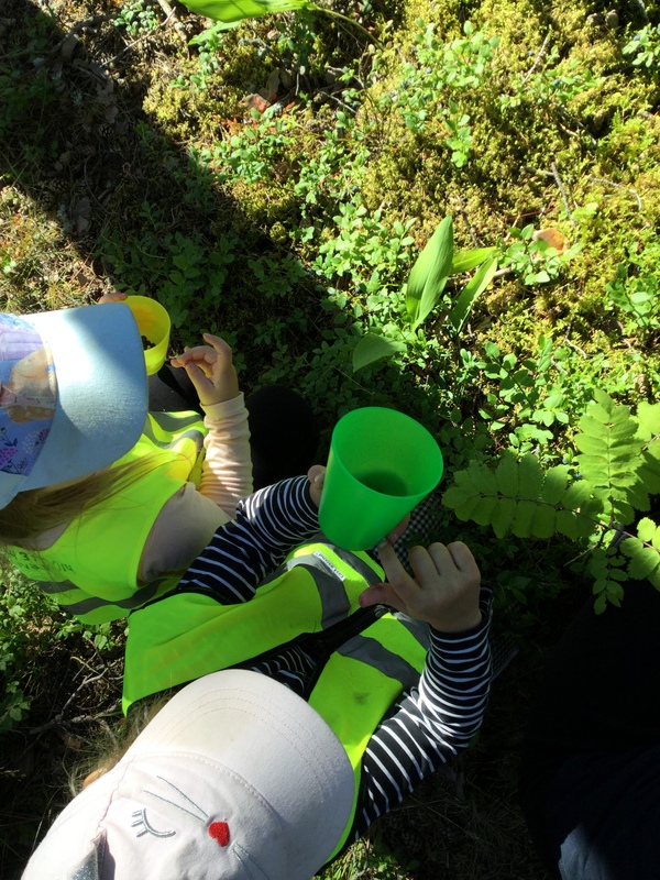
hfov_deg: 45.4
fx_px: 788
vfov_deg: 58.4
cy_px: 440
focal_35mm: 31
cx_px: 330
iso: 25
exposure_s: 1/356
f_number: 2.4
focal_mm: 3.3
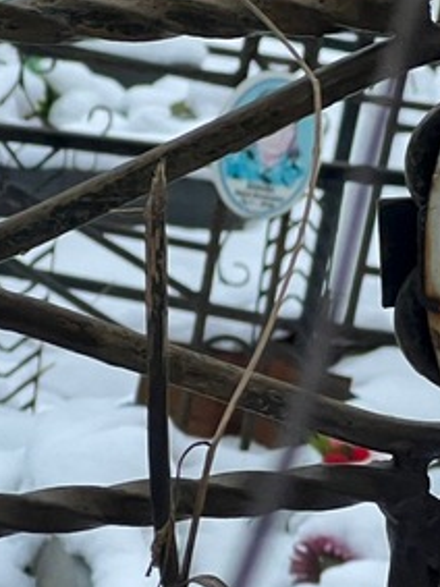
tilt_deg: -12.4
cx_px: 654
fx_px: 3697
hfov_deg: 6.7
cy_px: 338
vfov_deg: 9.1
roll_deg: -8.1
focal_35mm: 218
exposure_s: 1/94
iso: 200
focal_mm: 9
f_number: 2.8
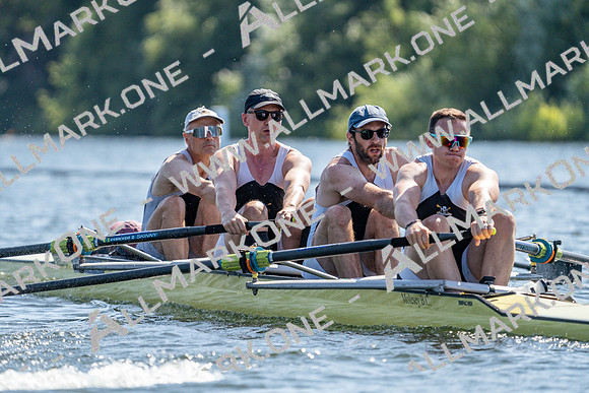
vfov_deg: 3.3
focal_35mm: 419
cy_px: 196
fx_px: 6857
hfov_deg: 4.9
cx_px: 294
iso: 500
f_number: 6.3
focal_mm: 419
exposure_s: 1/2000
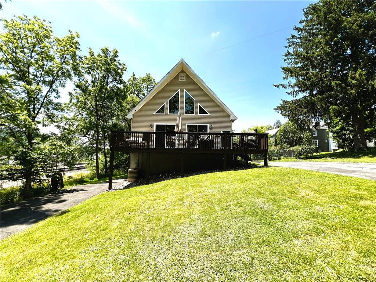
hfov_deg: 106.2
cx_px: 188
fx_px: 141
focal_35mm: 13
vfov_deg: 89.9
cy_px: 141
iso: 32
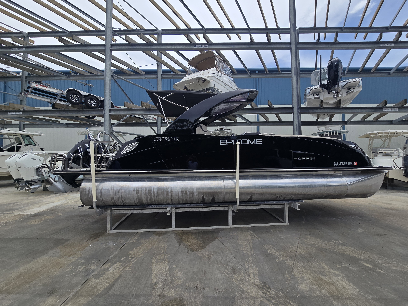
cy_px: 153
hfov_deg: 106.2
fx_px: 153
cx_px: 204
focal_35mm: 13
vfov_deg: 89.9
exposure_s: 1/2038
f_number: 2.2
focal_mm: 2.2
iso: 50
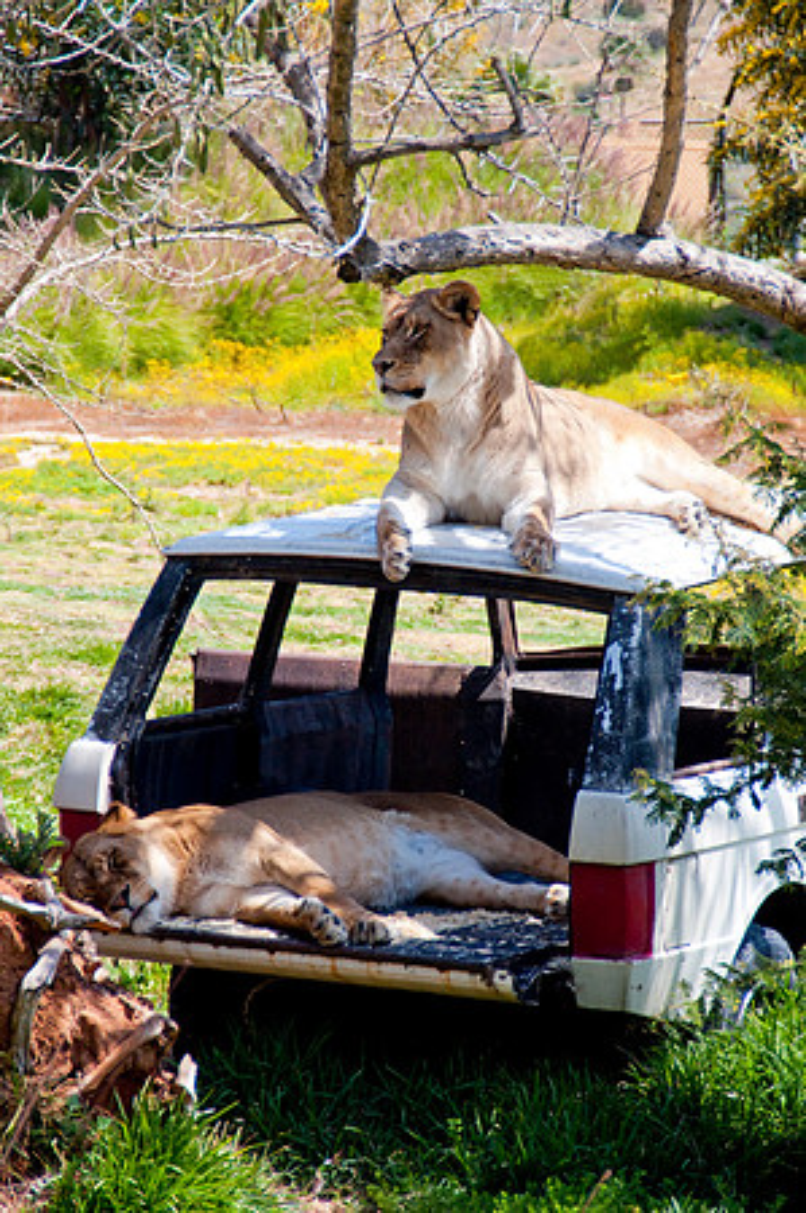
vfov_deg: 9.2
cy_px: 606
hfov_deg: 6.1
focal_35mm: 225
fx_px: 7573
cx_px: 403
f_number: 6.3
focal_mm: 150
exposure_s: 1/1250
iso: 400
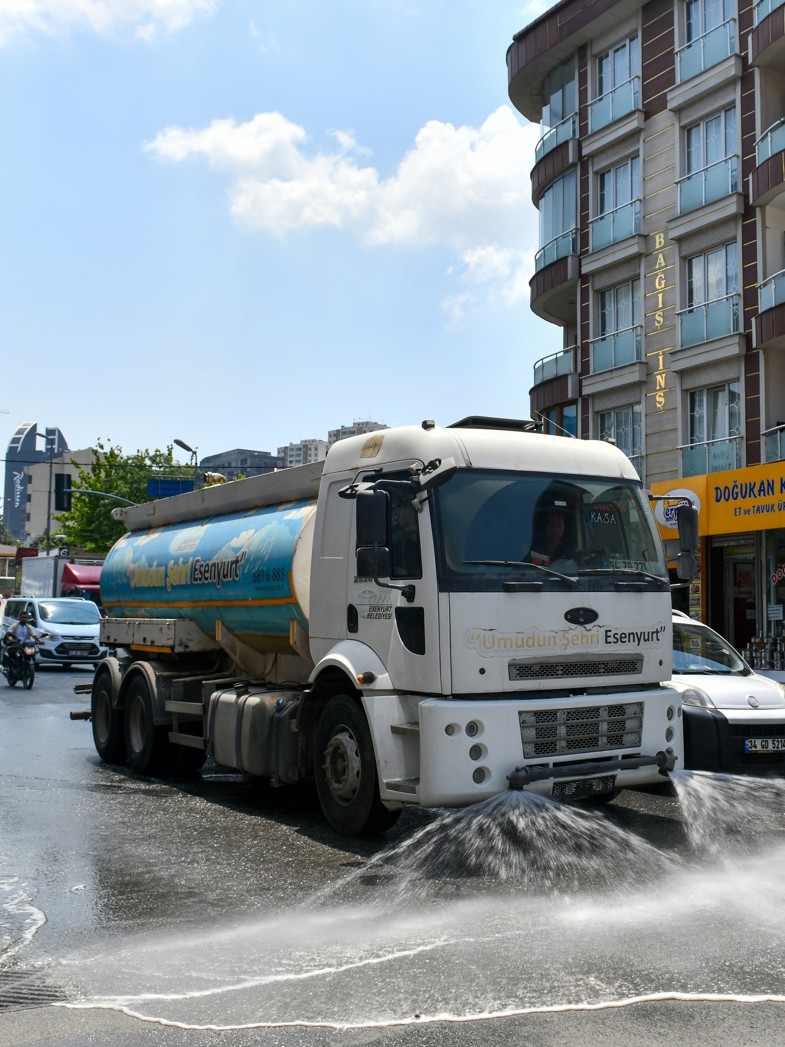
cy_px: 528
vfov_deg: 49.0
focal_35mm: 38
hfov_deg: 37.1
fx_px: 1149
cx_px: 561
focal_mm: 26
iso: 80
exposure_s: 1/250
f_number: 10
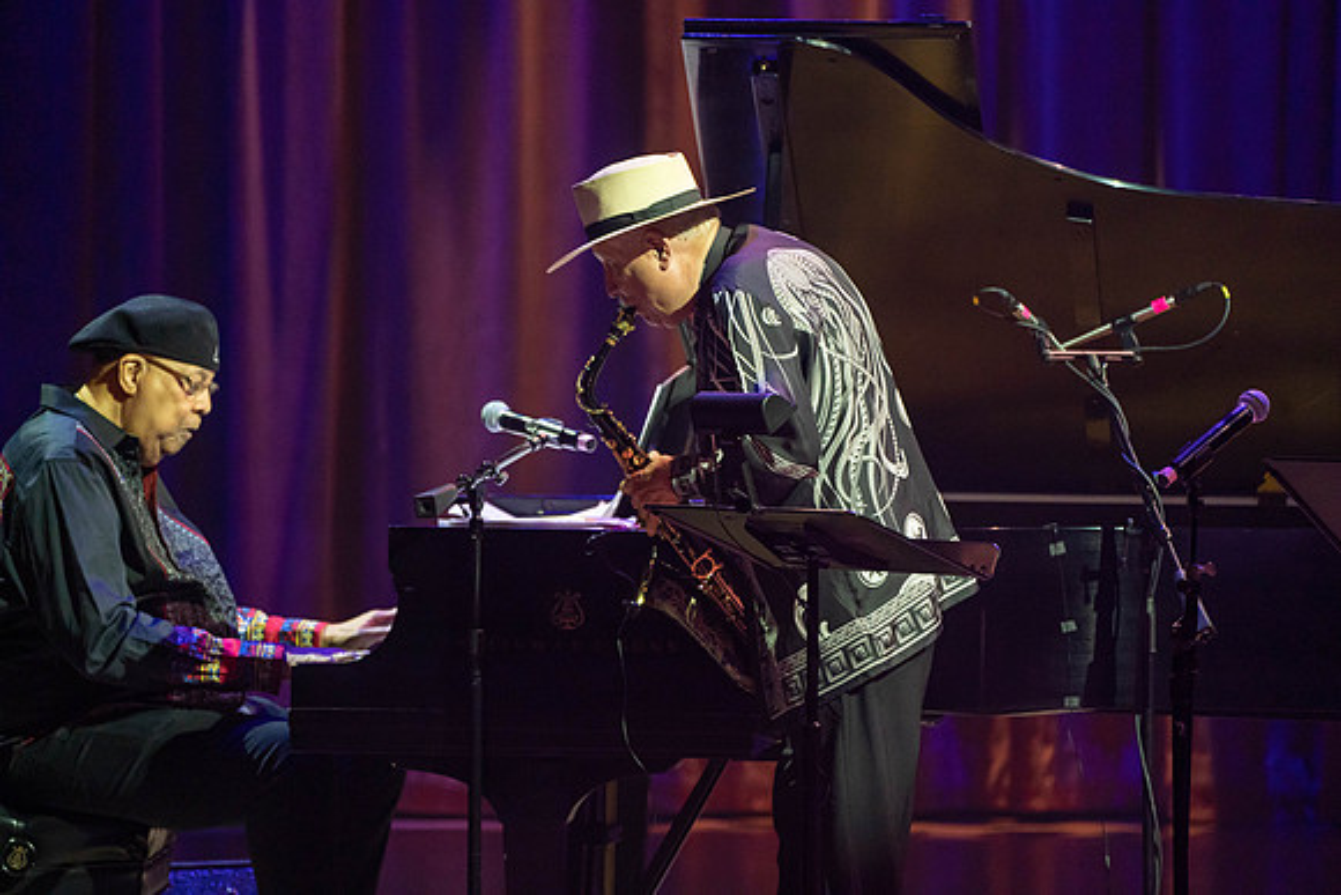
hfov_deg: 5.4
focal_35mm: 382
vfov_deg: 3.6
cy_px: 448
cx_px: 670
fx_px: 14232
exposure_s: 1/250
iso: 3200
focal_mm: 382
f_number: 5.6
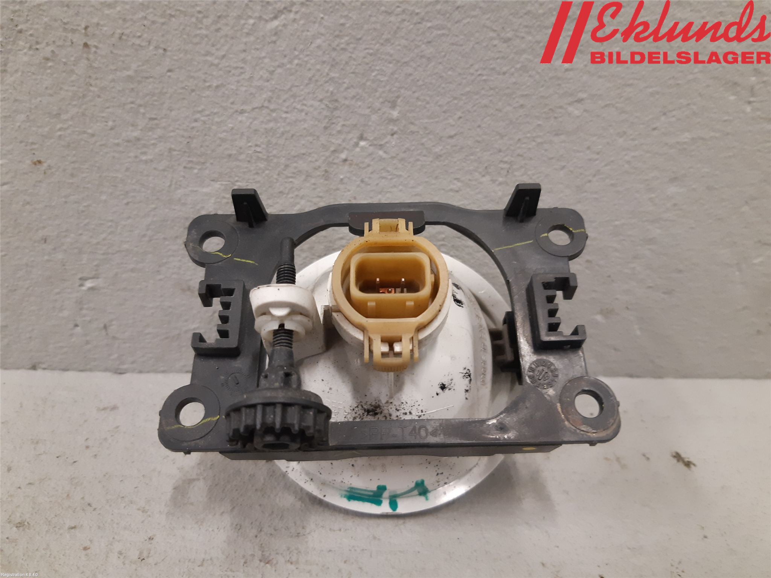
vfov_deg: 53.1
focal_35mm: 26
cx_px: 386
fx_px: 579
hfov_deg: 67.3
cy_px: 289
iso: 200
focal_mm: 3.93
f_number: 1.7
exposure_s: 1/50
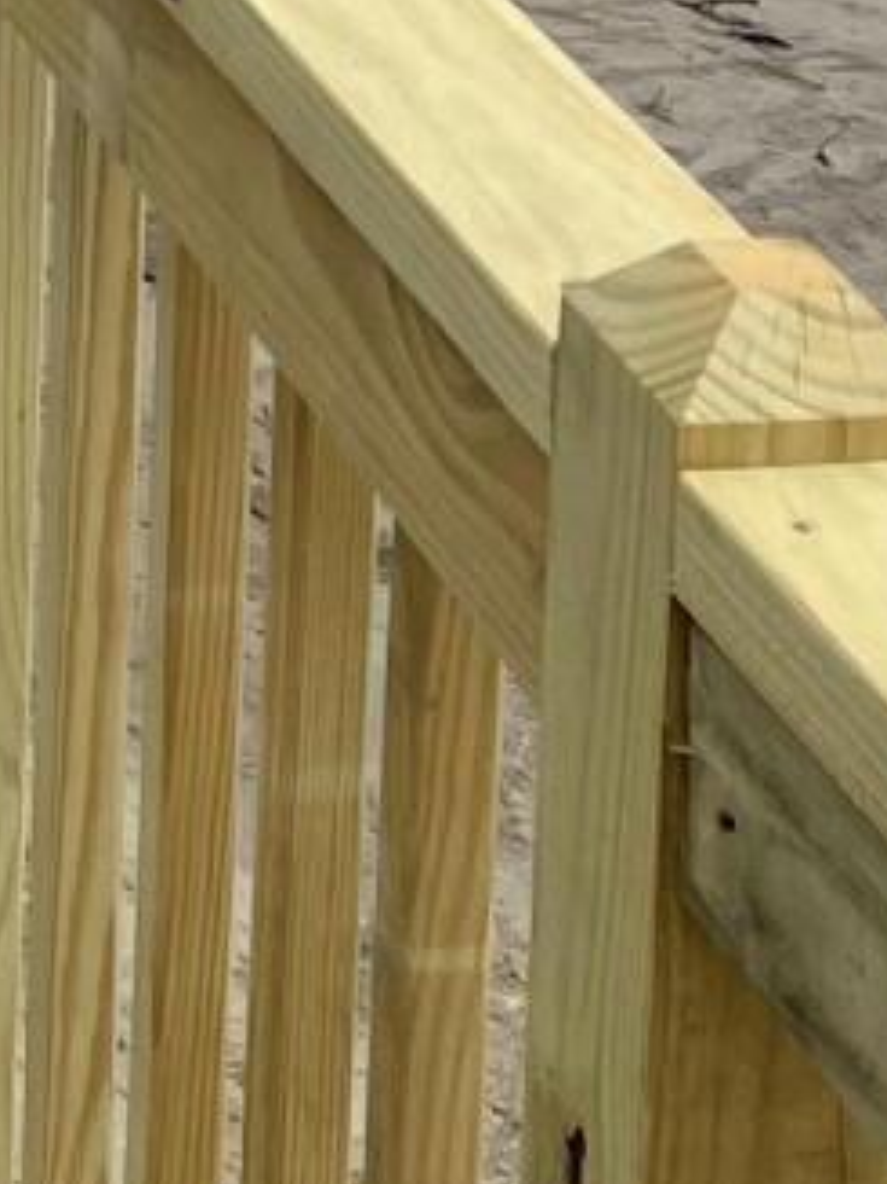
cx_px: -1097
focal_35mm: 159
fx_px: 5436
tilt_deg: -8.8
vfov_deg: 11.3
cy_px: -1166
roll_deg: +0.0
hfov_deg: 8.6
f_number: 1.6
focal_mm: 5.1
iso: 32
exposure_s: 1/780
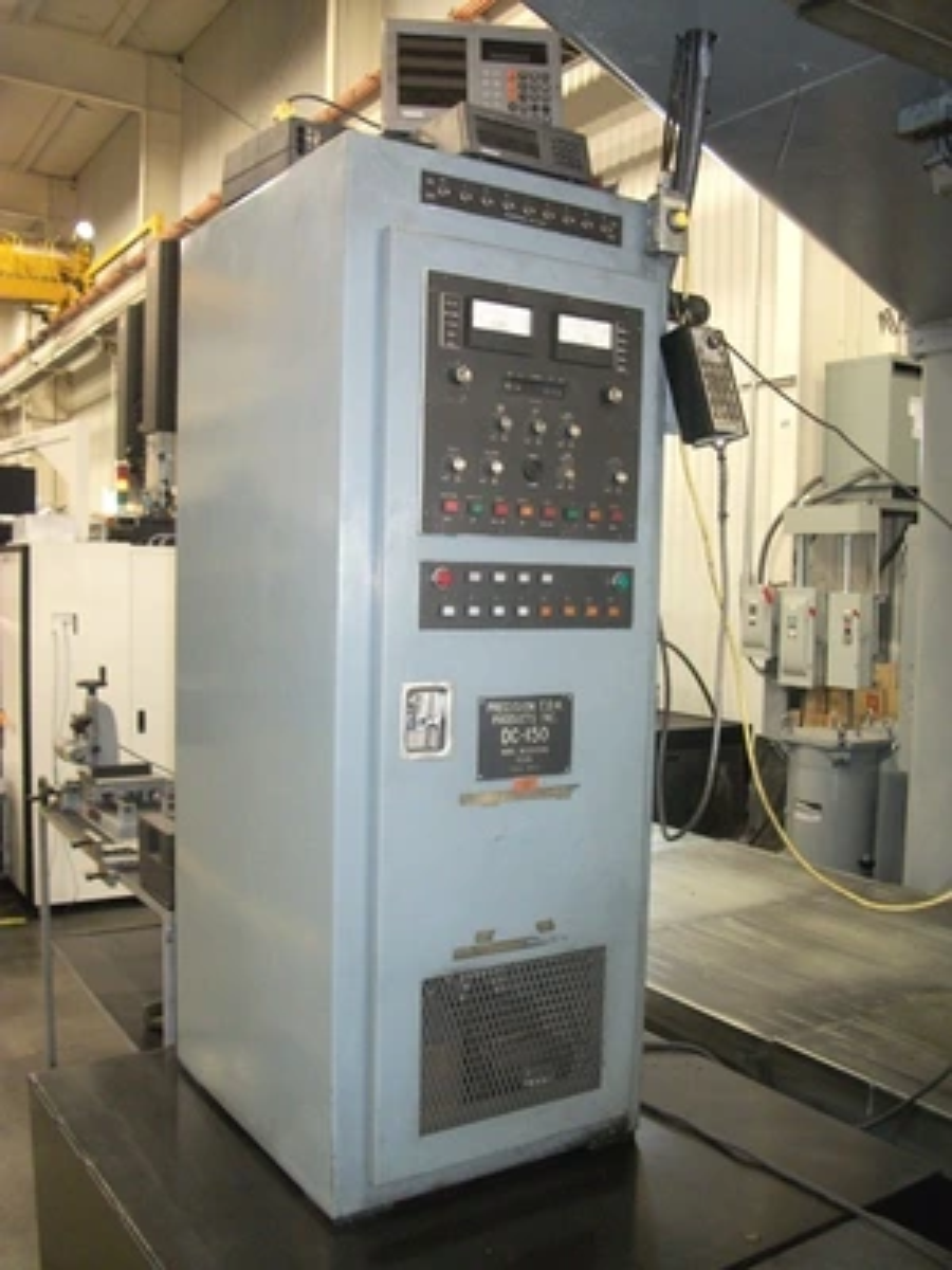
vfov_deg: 56.8
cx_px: 476
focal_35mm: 32
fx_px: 1173
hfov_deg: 44.2
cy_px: 635
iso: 250
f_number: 2.9
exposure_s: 1/30
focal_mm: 5.7
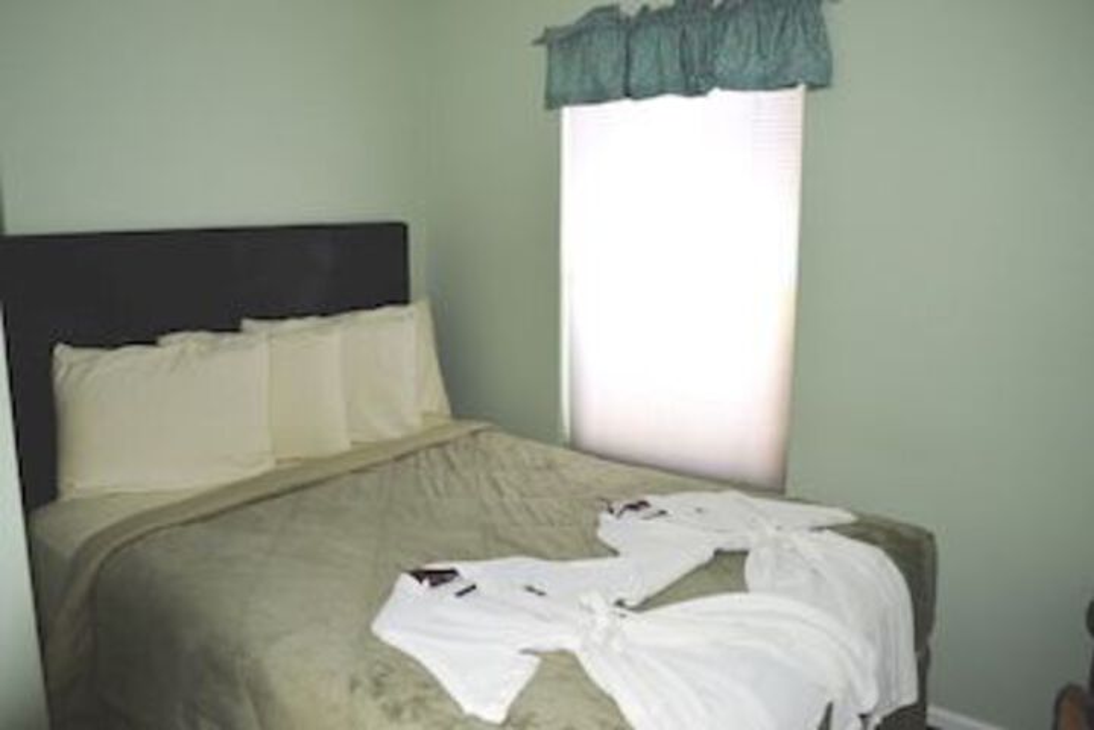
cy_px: 365
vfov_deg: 47.9
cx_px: 547
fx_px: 820
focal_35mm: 27
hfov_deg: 67.4
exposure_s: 1/60
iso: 800
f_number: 3.5
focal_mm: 18
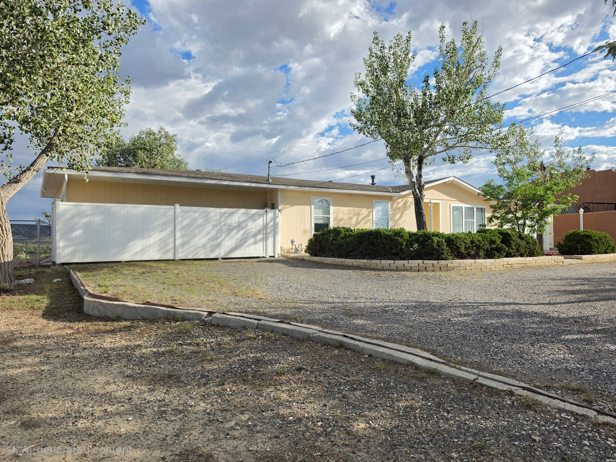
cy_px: 231
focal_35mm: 23
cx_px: 308
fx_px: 409
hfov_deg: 73.9
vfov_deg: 58.9
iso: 64
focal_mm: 6.5
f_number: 1.4
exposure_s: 1/10000
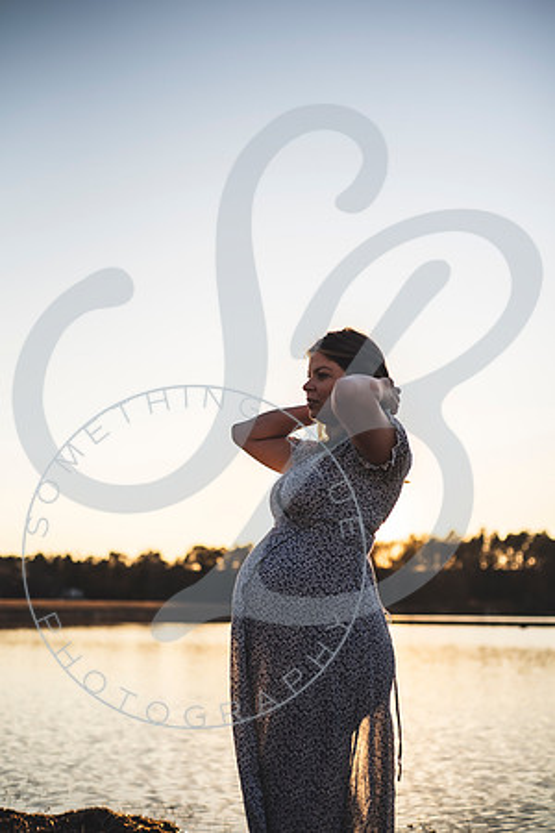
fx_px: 1156
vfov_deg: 39.6
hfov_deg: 27.0
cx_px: 278
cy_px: 416
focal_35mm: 50
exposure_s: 1/2000
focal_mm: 50
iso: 100
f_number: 2.8
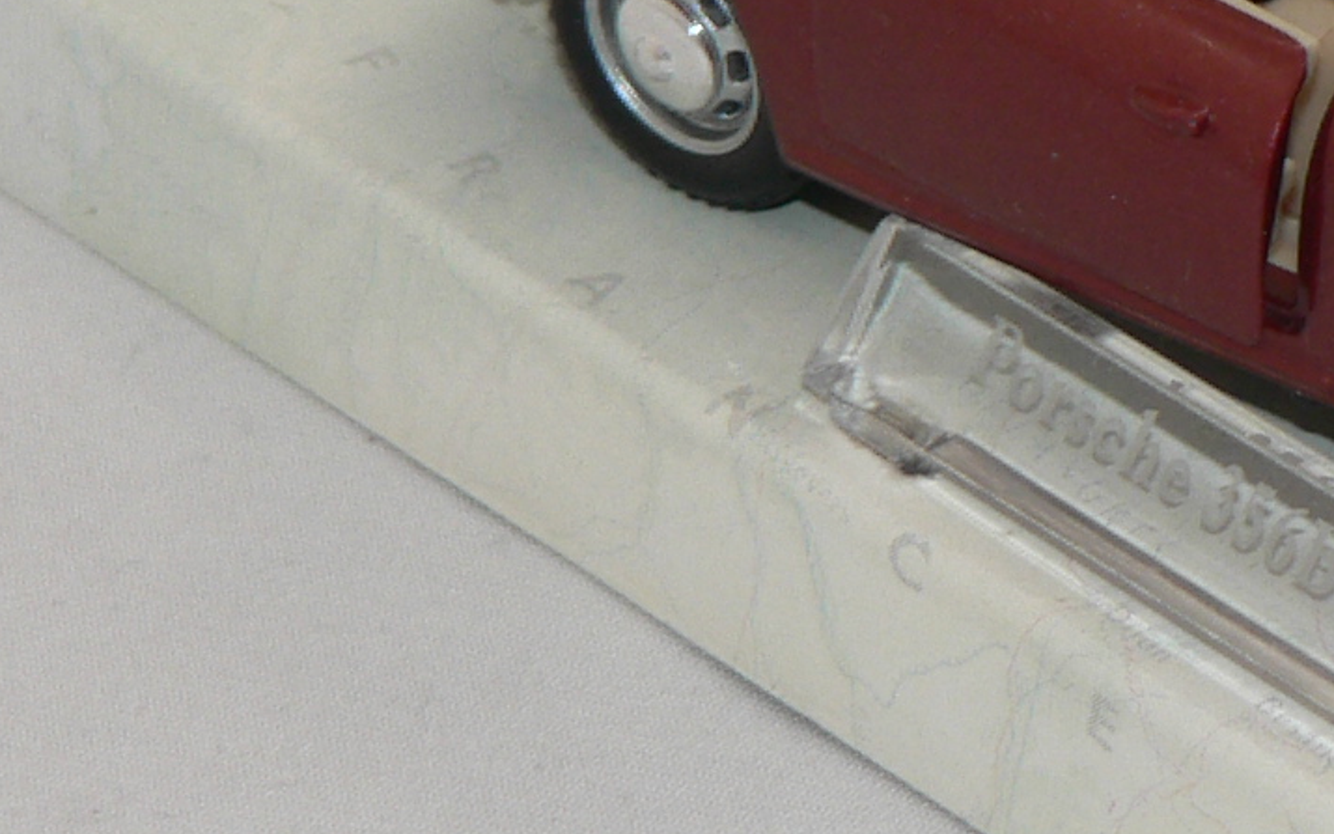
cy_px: -26
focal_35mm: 281
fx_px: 10217
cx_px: 1502
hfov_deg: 7.4
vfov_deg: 4.7
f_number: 3.2
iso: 80
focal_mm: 12.4
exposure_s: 1/60
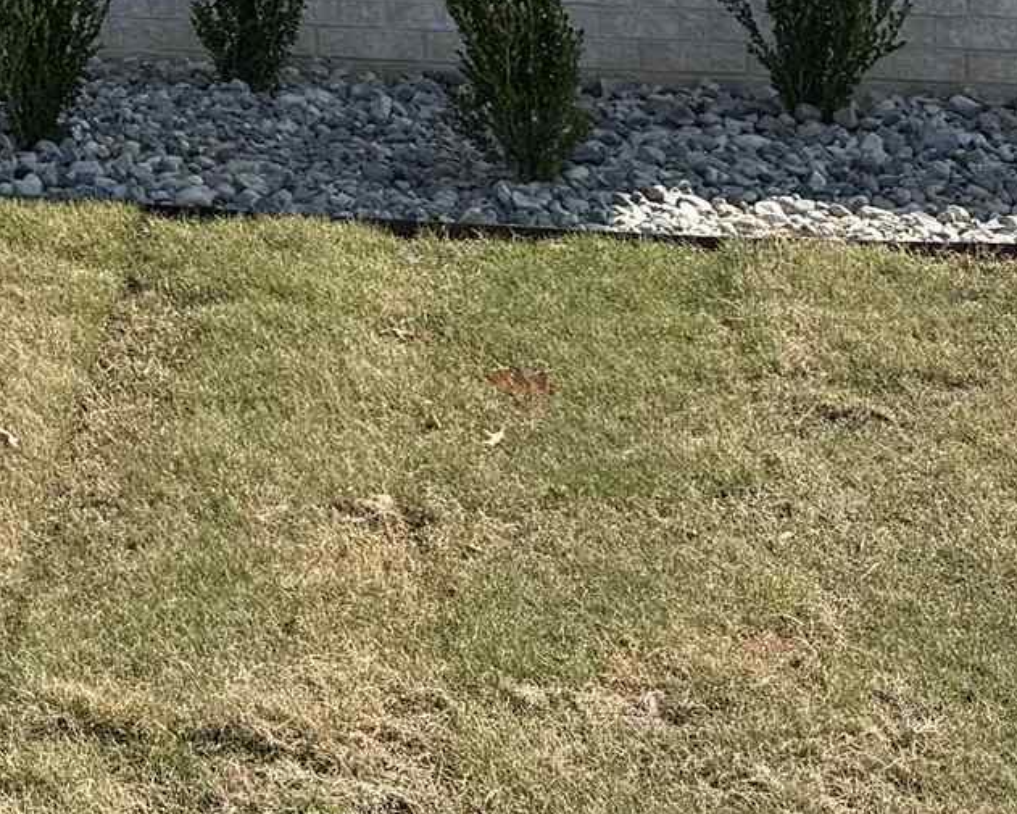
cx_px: -366
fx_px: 3432
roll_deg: -1.3
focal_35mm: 114
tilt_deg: +8.8
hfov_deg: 15.9
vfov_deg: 12.1
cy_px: -793
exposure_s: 1/4167
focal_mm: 6.76
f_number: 1.78
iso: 80
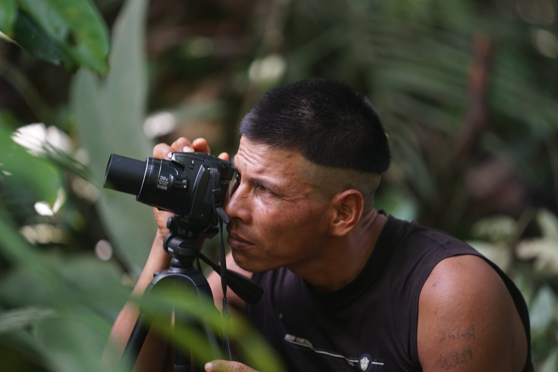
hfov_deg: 10.3
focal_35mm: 200
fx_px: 3101
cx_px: 279
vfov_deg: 6.9
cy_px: 186
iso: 200
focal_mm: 200
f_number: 2.8
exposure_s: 1/20
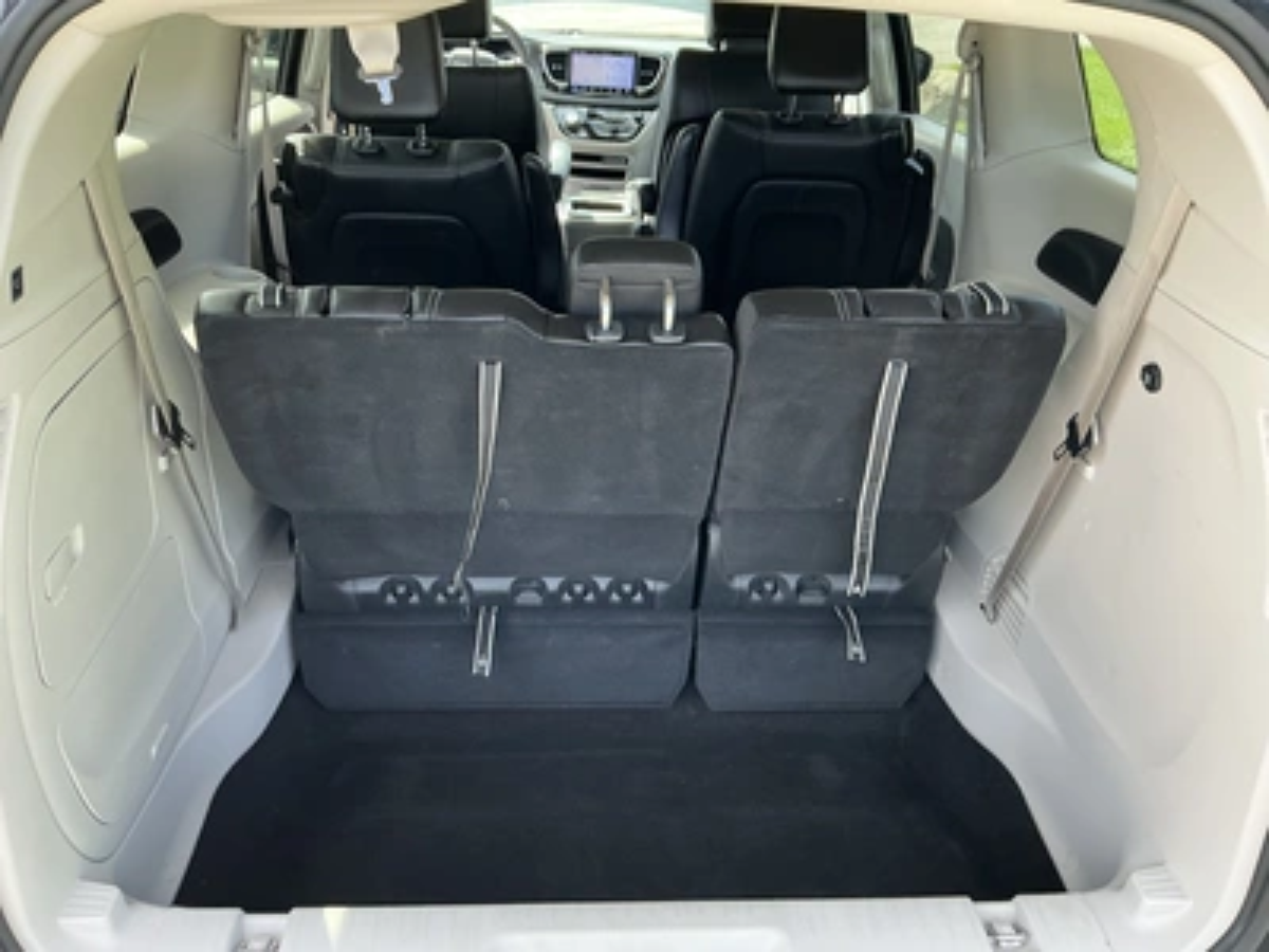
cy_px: 476
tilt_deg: -30.6
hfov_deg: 63.4
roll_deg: -0.8
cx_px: 634
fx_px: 1026
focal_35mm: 28
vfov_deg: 49.7
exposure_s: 1/122
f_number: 1.8
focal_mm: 3
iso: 50
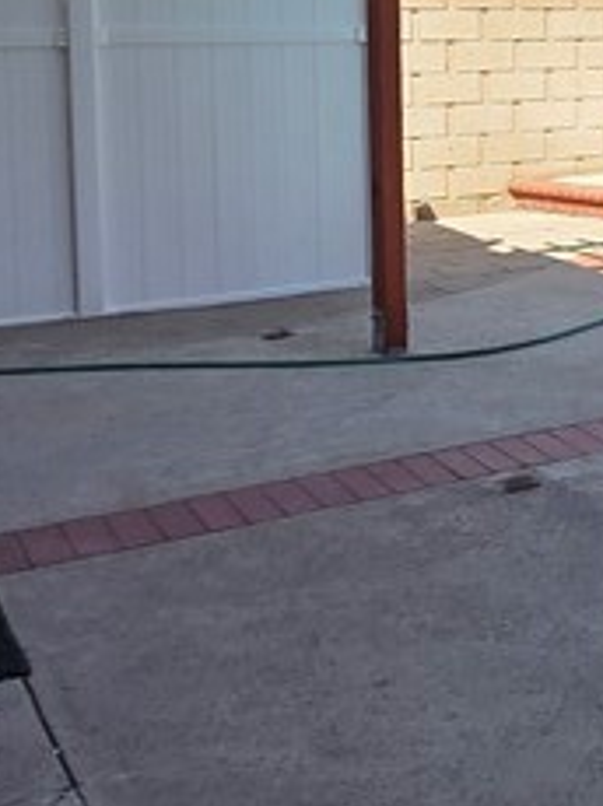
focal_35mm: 58
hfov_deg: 21.0
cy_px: 105
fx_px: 1350
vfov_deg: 31.9
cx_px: 929
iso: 50
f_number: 2.2
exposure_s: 1/1433
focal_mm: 2.2
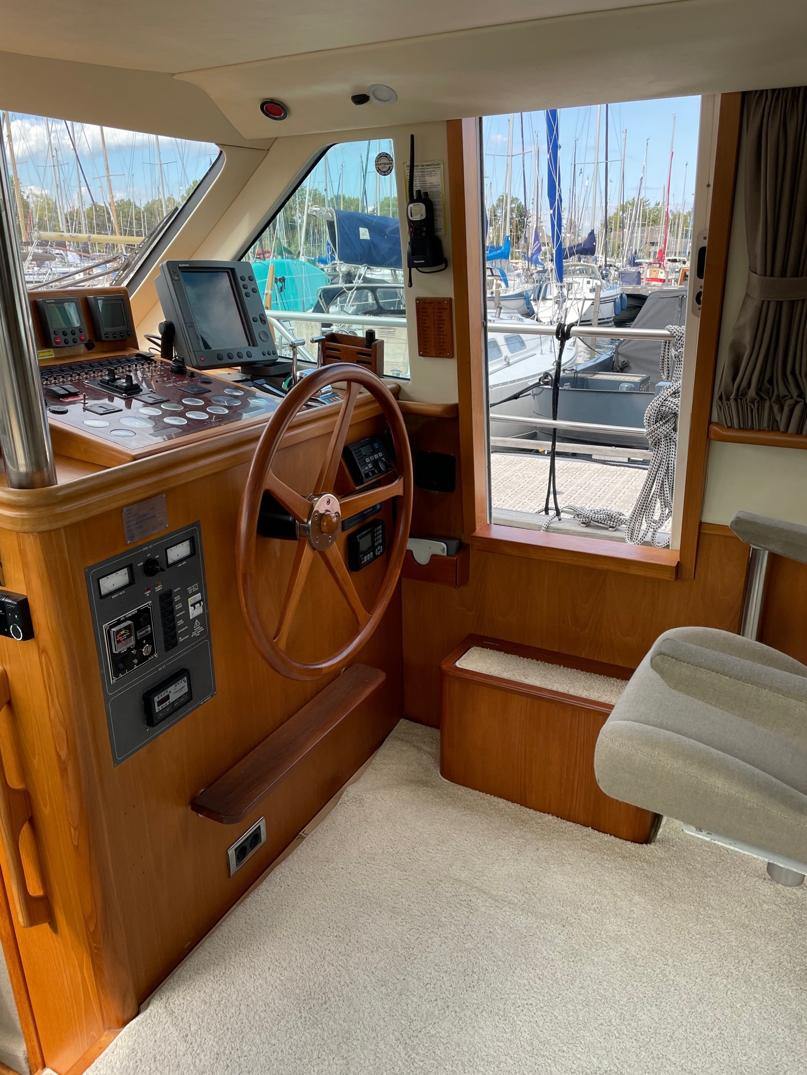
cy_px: 538
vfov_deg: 67.3
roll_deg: -0.3
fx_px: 808
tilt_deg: -18.7
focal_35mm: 26
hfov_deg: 53.1
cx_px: 404
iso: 32
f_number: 1.6
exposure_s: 1/690
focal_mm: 4.2
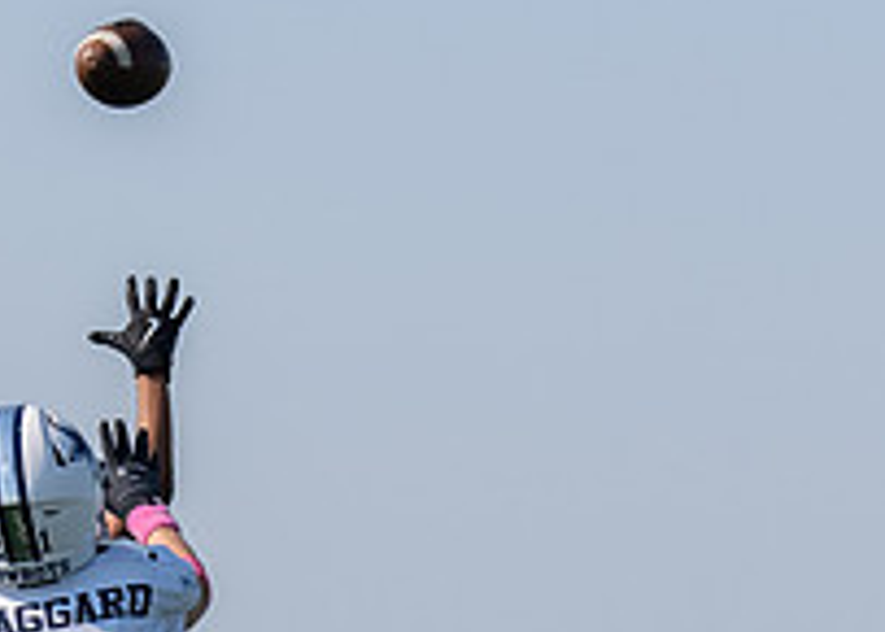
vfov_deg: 2.5
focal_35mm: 573
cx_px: 279
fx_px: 14402
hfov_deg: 3.5
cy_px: 695
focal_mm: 118
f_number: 2.8
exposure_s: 1/2500
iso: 100
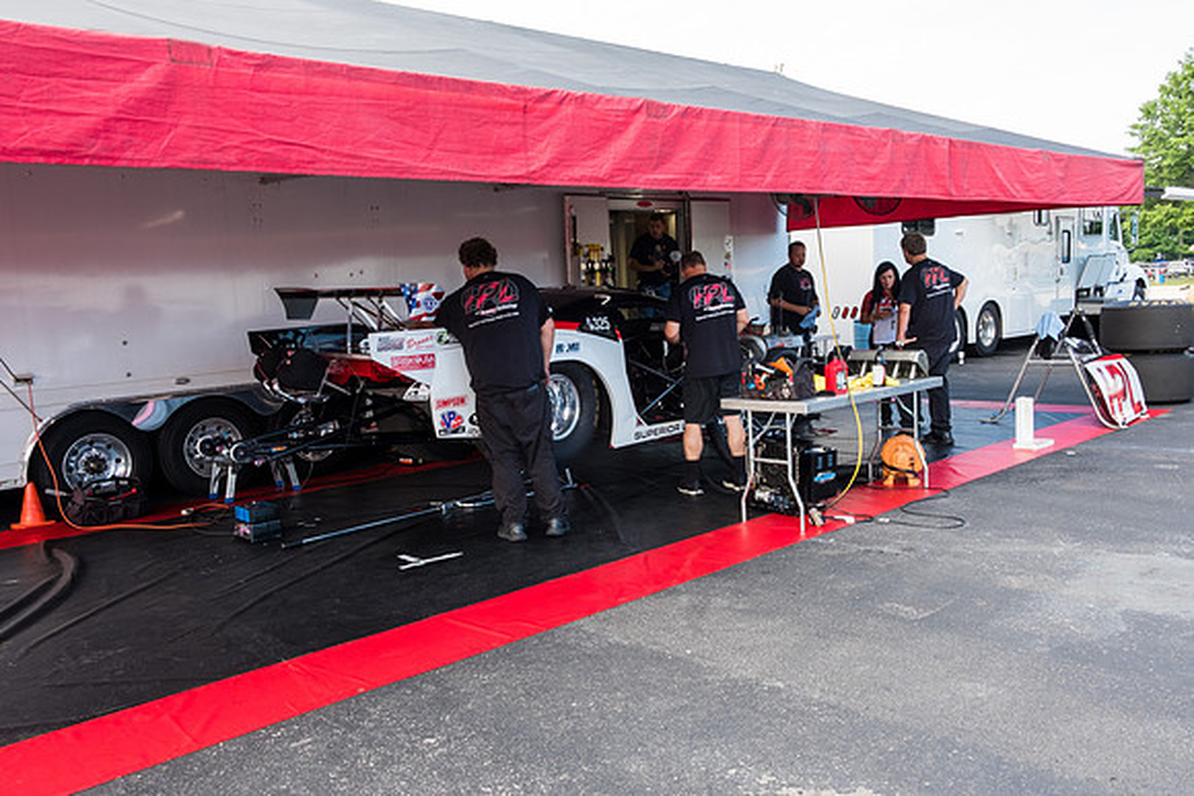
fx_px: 929
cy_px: 398
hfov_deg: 65.5
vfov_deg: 46.4
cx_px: 597
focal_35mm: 28
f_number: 9
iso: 400
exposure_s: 1/80
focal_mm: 18.8
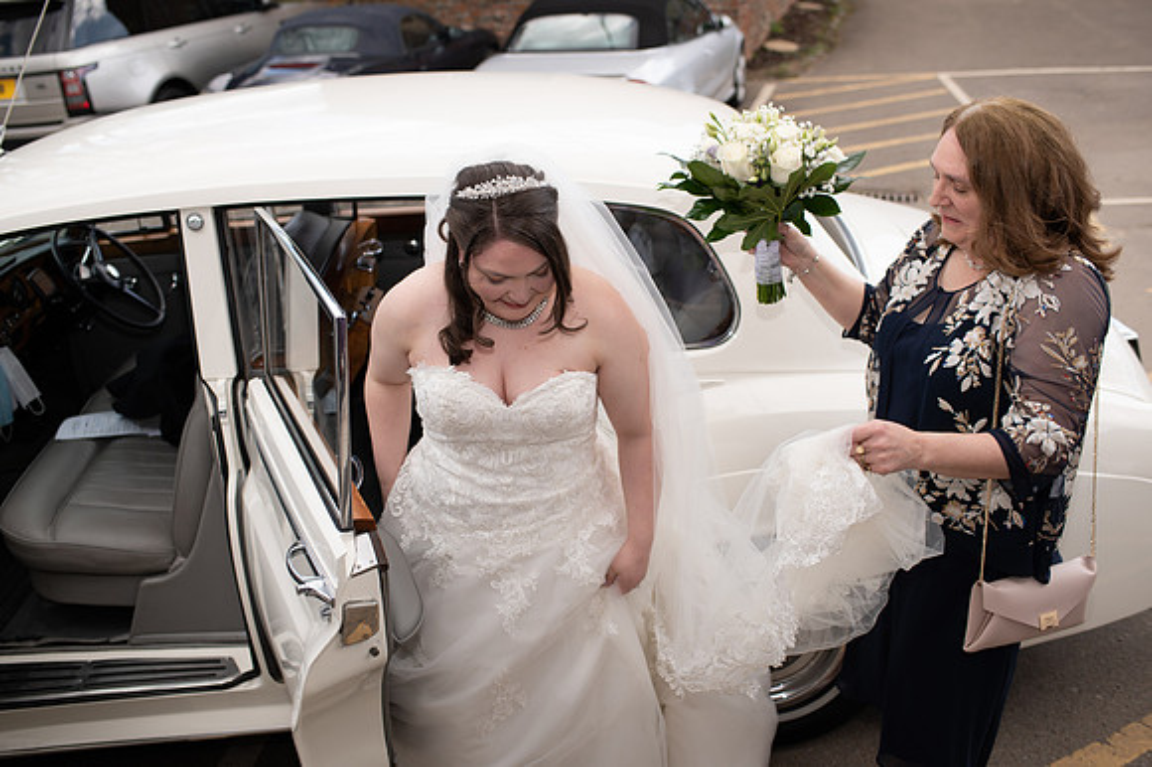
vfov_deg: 37.8
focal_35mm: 35
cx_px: 576
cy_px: 384
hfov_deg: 54.5
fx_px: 1119
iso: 100
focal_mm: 35
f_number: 3.2
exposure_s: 1/800
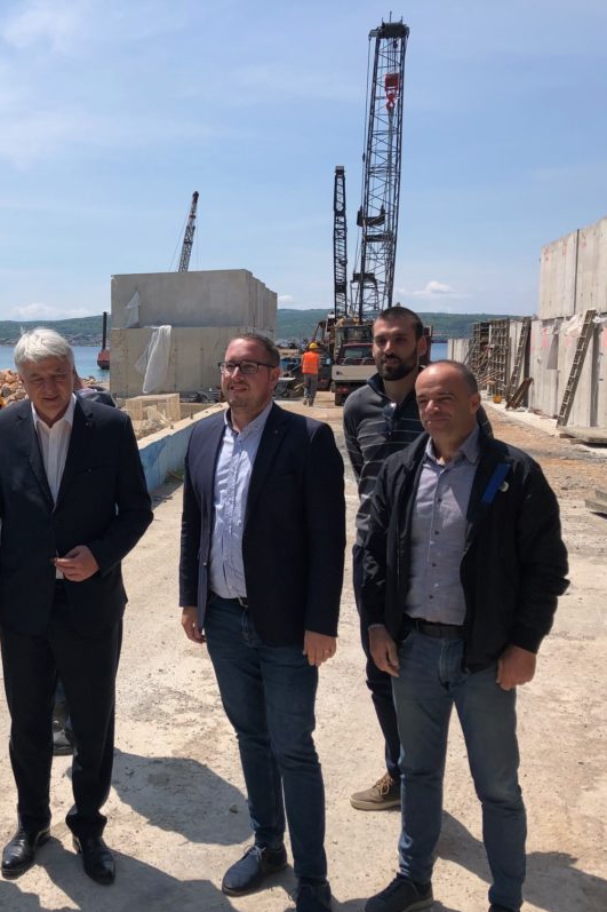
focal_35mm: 39
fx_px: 987
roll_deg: +2.0
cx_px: 71
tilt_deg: -5.7
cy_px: 457
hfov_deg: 32.6
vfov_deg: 49.6
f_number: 1.8
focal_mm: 4
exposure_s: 1/2558
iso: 20
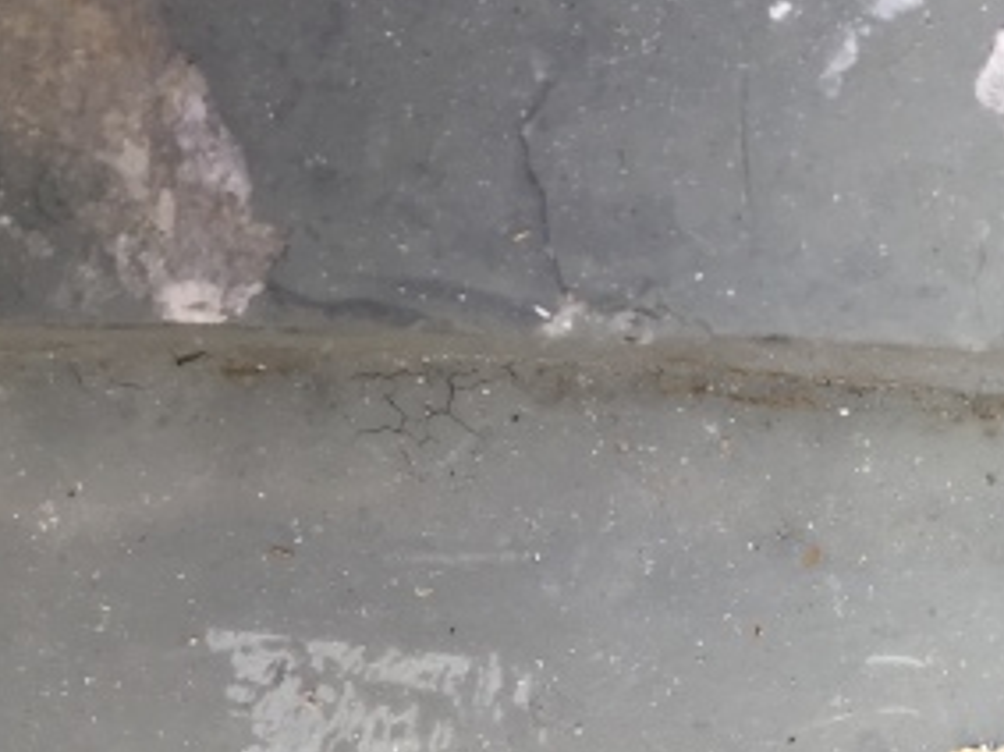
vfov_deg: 17.4
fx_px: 2377
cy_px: 802
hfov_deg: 21.3
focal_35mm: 82
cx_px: 1345
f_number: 2.2
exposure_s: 1/286
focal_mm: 4.15
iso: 32
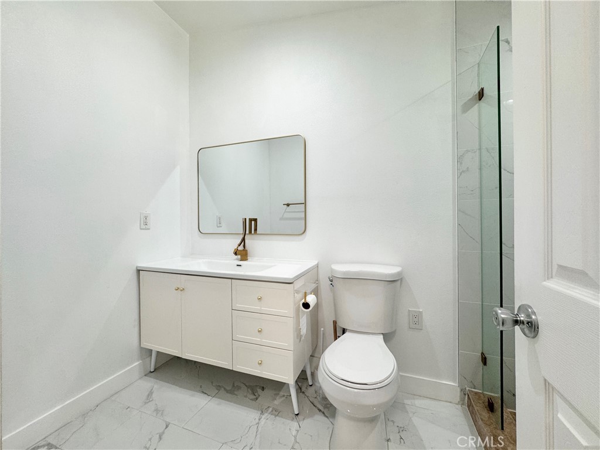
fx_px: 243
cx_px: 300
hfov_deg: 102.1
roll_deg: -0.2
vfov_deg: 85.7
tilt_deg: -1.0
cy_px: 225
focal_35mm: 14
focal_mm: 2.22
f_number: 2.2
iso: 125
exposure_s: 1/120
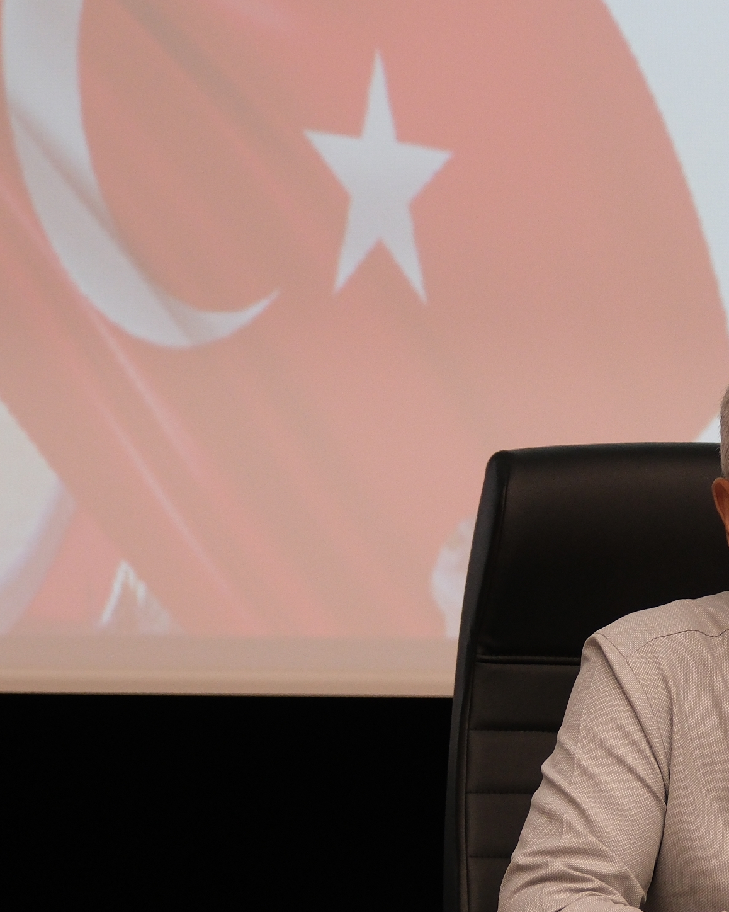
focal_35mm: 252
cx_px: 868
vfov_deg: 7.7
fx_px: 6798
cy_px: 504
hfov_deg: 6.1
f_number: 4
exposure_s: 1/40
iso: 1250
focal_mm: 80
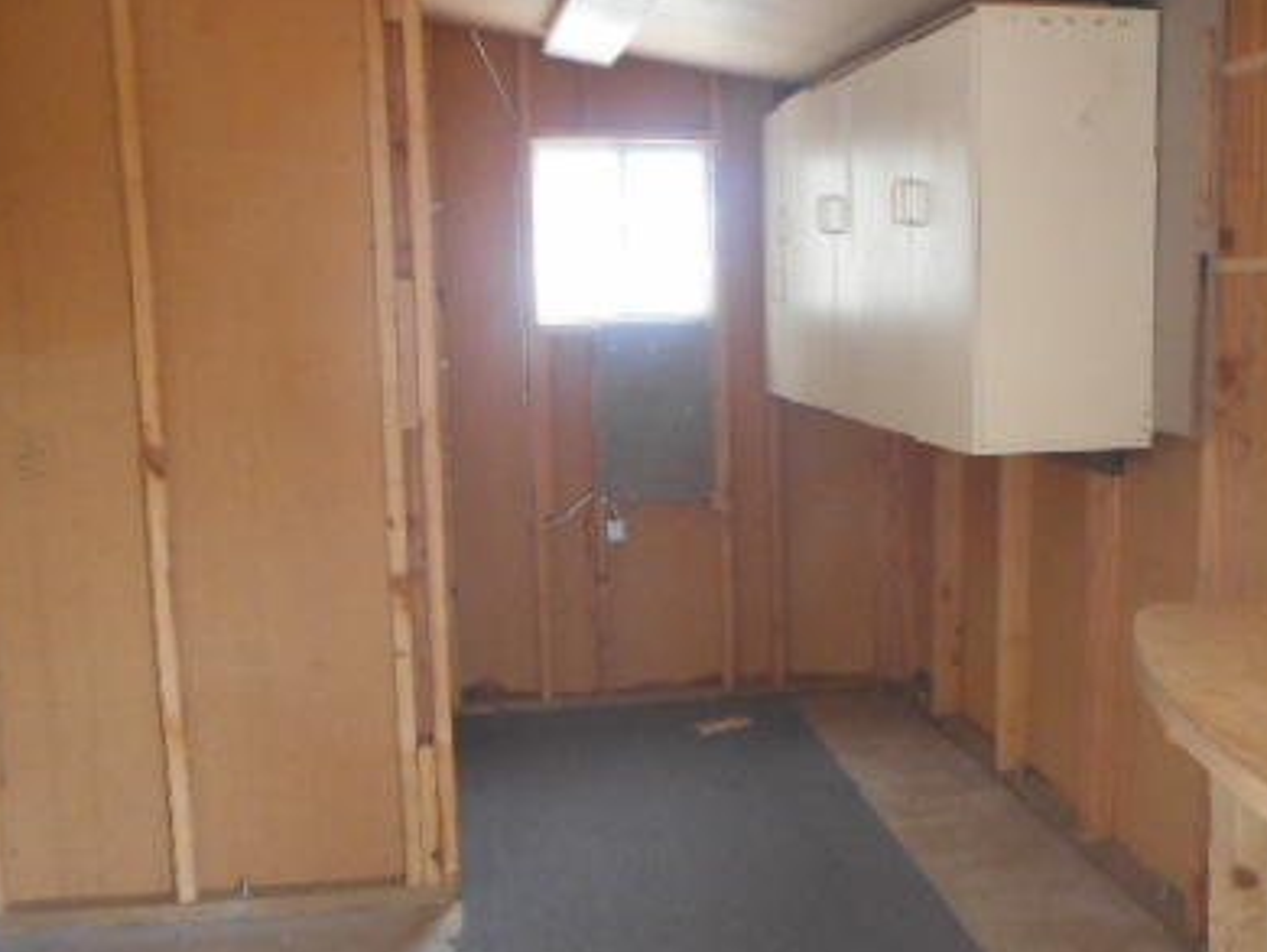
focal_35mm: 41
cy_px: 510
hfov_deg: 45.0
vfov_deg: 35.2
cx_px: 851
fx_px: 1502
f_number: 3.7
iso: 360
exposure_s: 1/30
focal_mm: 4.5
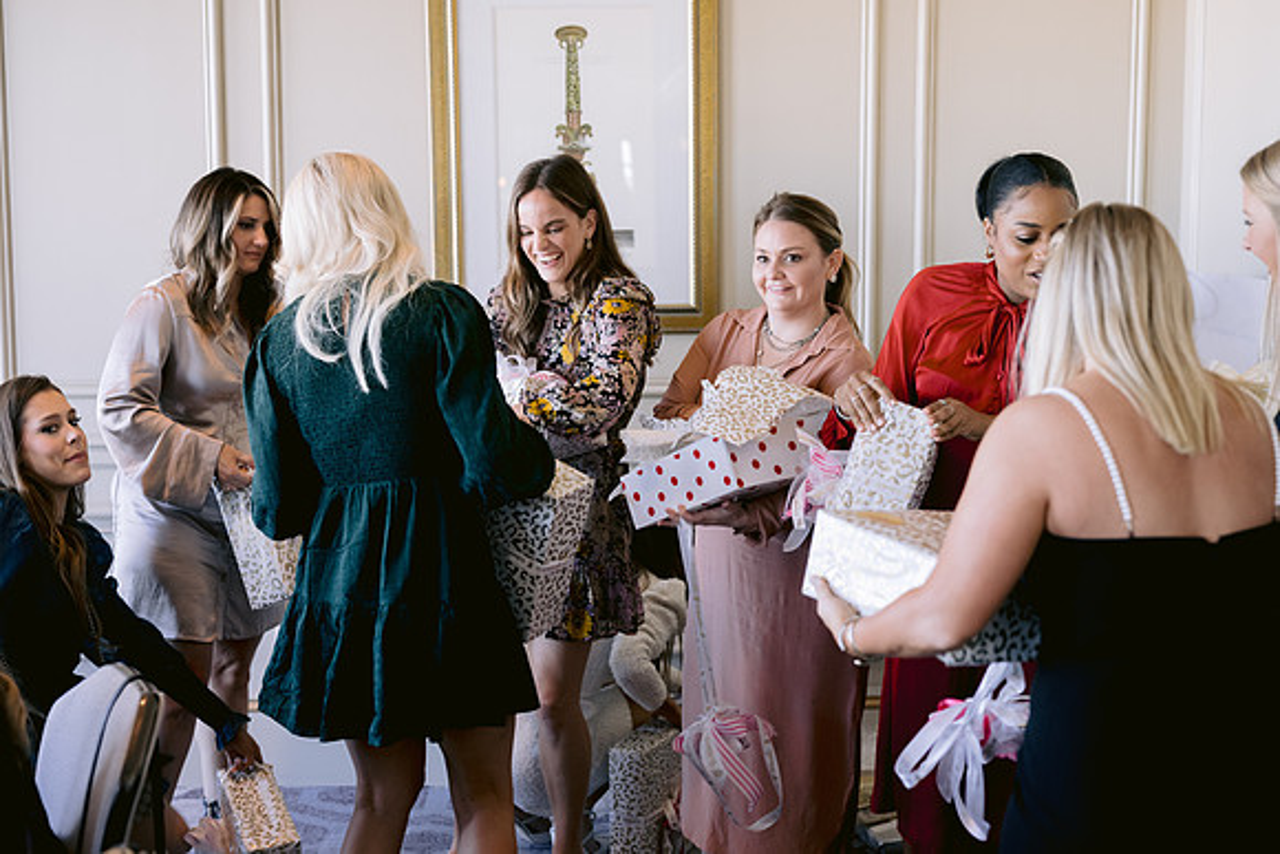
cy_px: 427
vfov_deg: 27.0
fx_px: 1778
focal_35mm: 50
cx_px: 640
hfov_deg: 39.6
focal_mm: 50
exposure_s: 1/200
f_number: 3.2
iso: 800
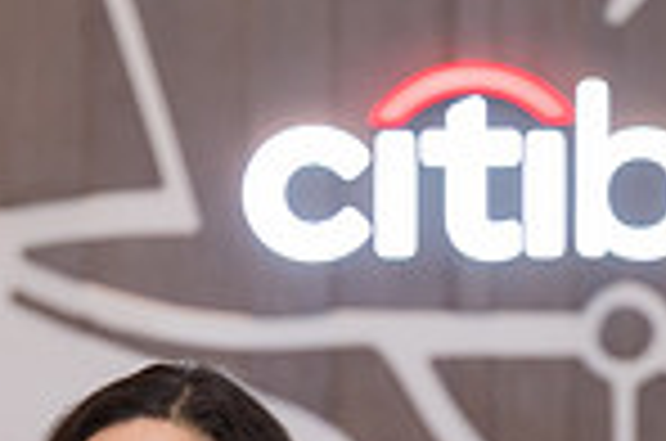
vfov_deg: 4.1
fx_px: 6055
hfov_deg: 6.3
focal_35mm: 328
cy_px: 788
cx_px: 413
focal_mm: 79
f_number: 3.2
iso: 400
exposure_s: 1/160
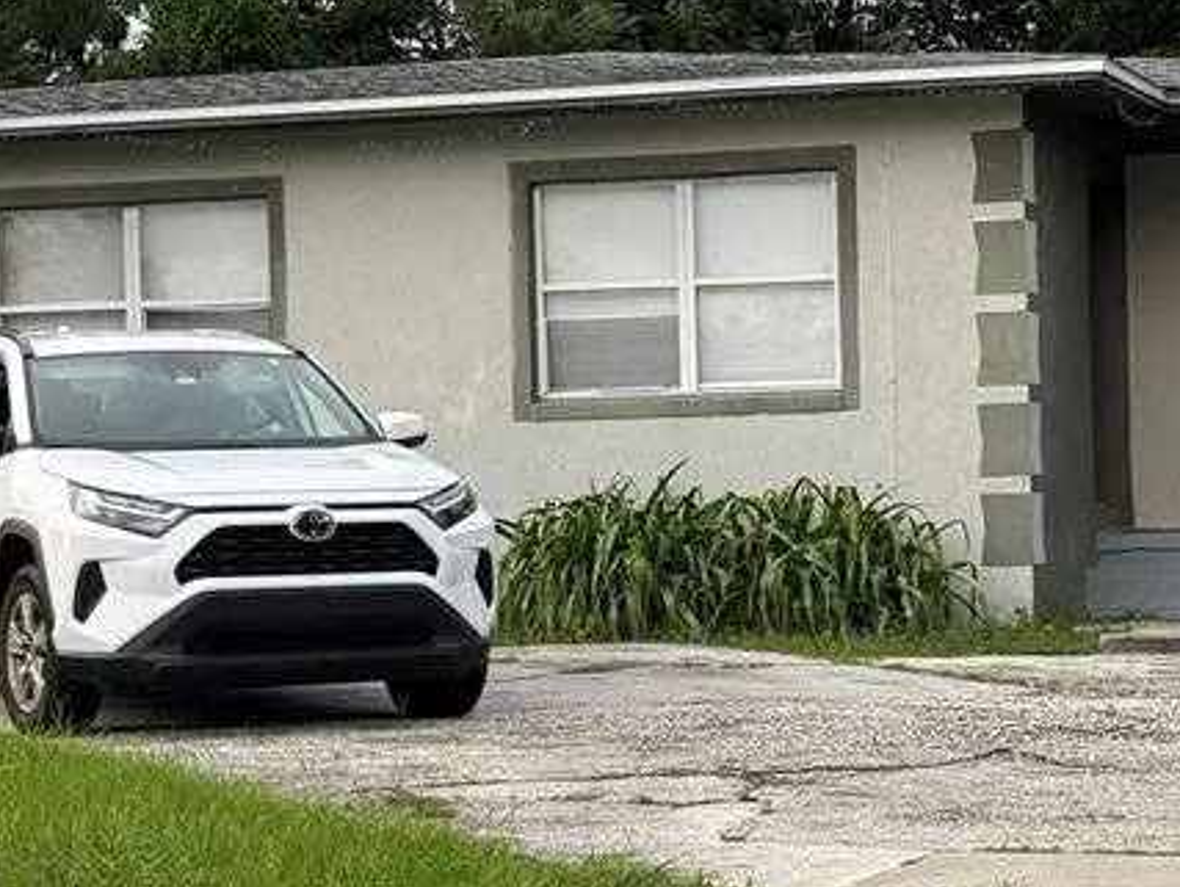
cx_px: 790
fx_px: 3923
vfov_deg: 12.9
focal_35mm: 115
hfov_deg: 17.1
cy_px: 517
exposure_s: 1/538
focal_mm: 6.76
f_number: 1.78
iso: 80
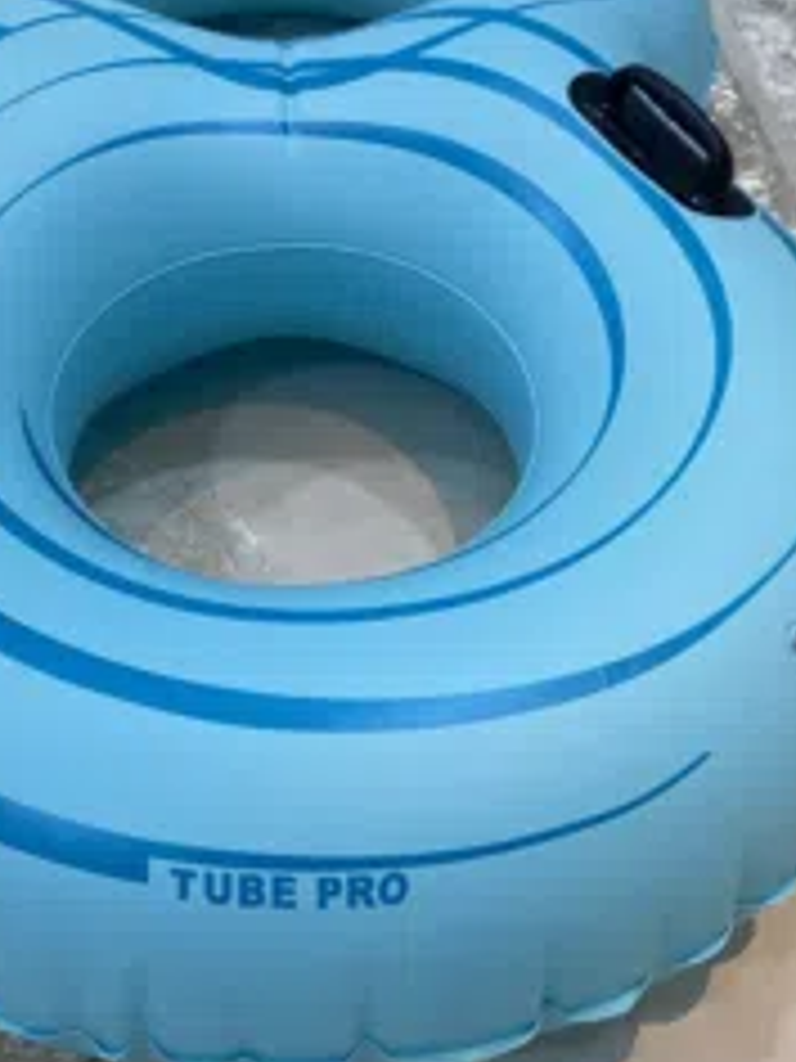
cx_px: 283
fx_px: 1349
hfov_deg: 32.7
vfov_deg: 42.8
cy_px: 446
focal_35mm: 44
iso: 64
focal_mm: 4.25
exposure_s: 1/50
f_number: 1.8
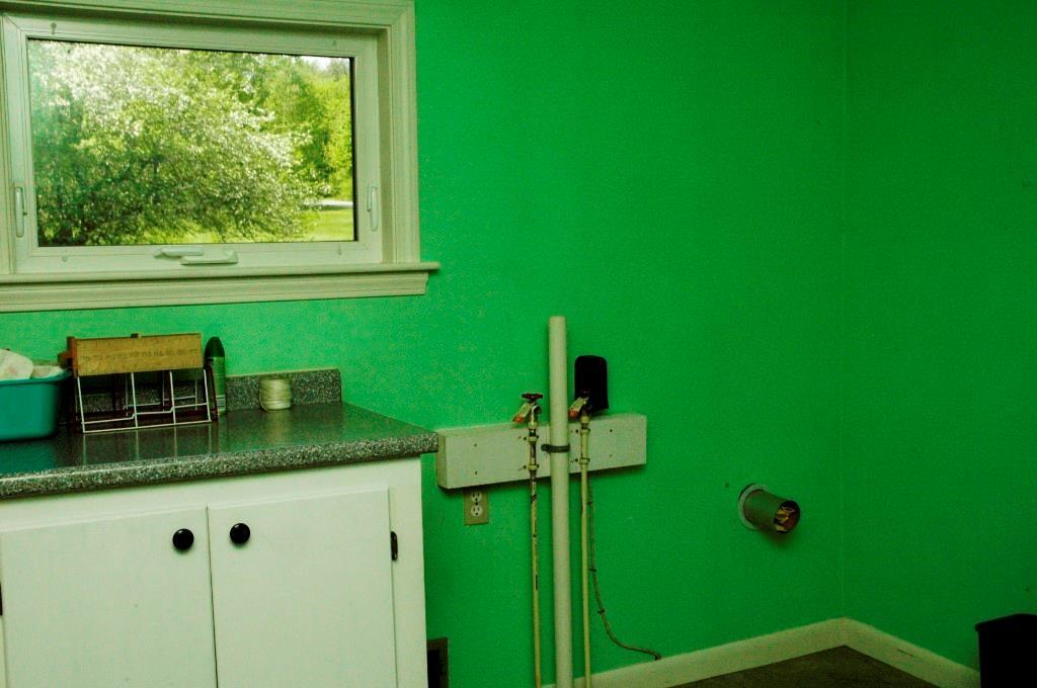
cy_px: 344
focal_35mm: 40
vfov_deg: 32.9
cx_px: 518
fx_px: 1165
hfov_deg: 48.0
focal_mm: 27
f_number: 20
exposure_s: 1/60
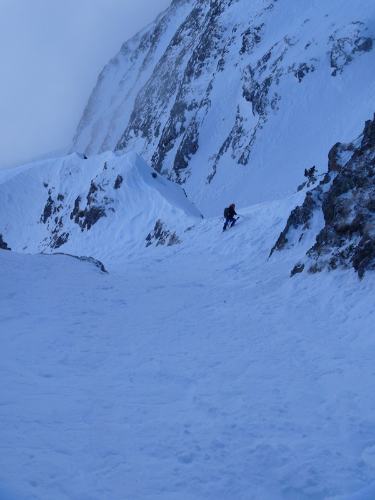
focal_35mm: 35
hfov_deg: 40.7
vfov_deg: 52.6
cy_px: 250
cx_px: 188
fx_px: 506
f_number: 5.6
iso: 80
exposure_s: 1/200
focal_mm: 6.3
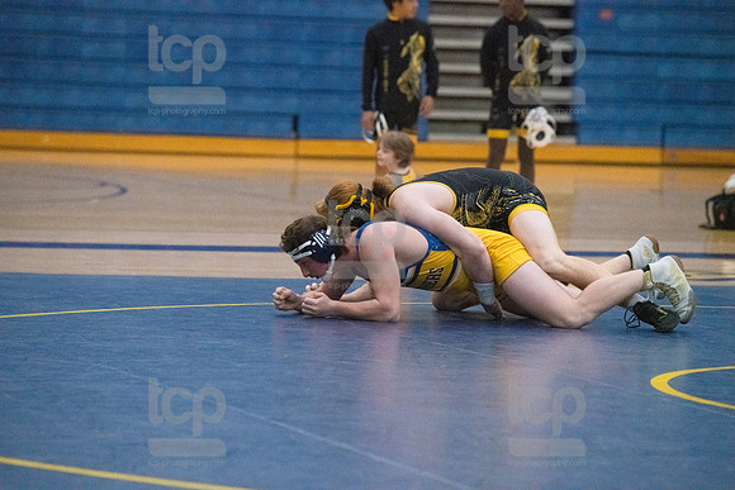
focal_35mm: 200
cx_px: 368
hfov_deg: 10.3
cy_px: 245
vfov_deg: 6.9
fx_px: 4084
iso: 8000
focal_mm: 200
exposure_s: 1/1250
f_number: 4.5
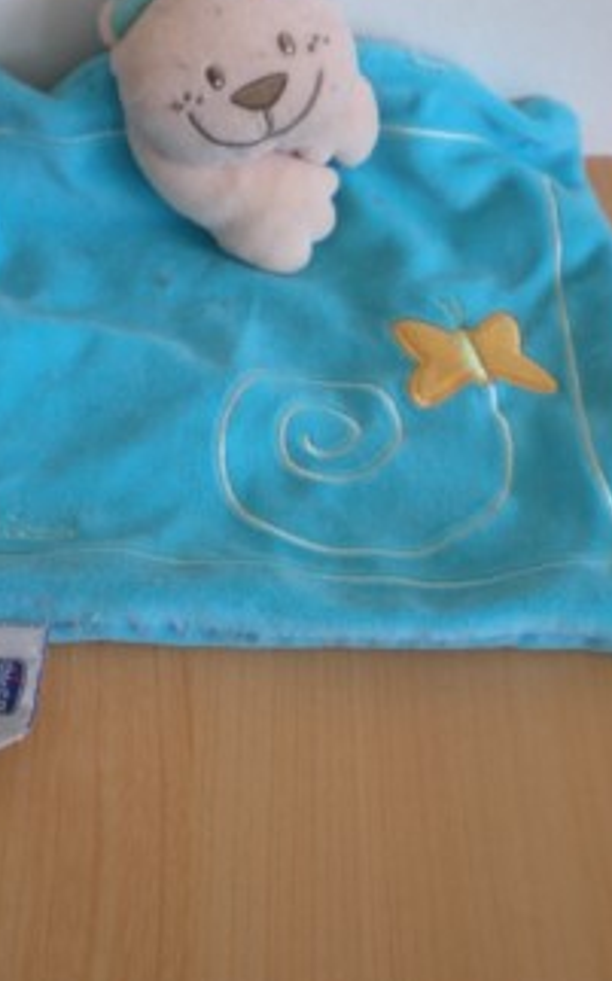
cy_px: 356
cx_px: 234
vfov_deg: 31.4
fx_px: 1736
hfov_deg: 20.0
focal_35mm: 65
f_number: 3.1
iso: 96
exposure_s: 1/46.4
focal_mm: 6.3
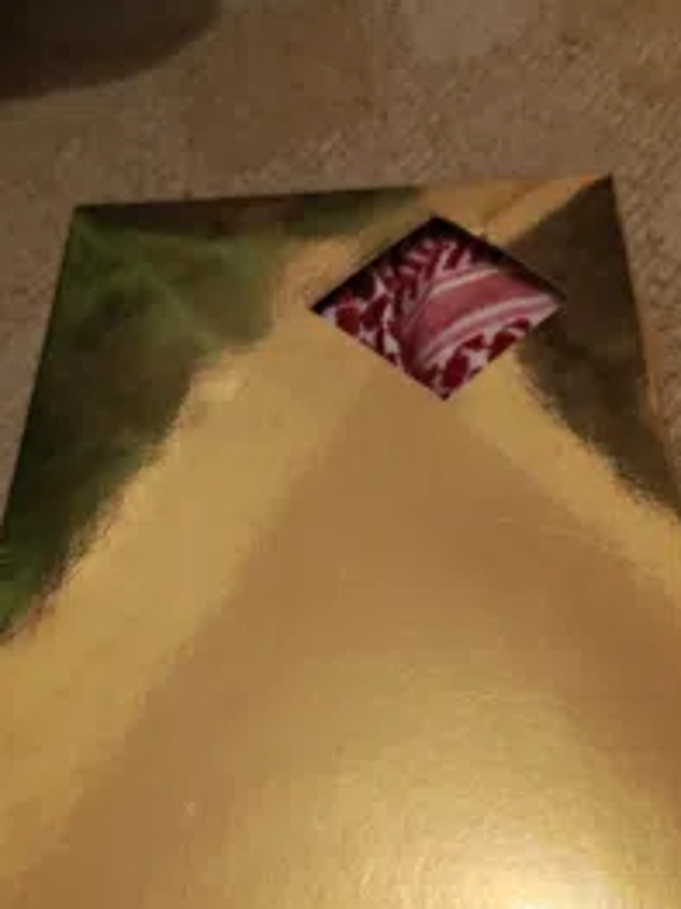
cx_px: 353
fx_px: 919
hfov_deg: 40.7
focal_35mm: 35
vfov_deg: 52.2
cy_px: 553
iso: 1711
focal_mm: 5.25
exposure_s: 1/50
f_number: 1.7
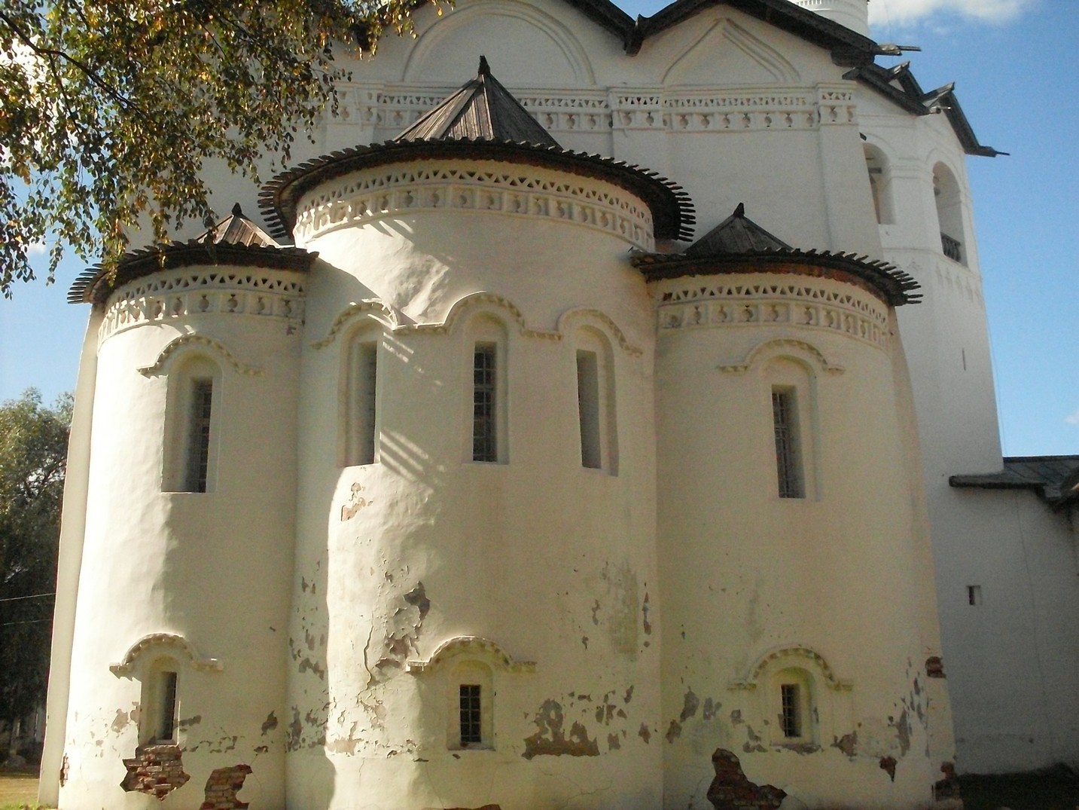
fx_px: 1185
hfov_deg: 49.0
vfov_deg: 37.7
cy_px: 405
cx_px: 540
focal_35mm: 38
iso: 400
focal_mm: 6.3
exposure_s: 1/750
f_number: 8.4
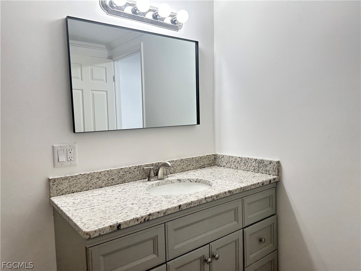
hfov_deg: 71.6
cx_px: 180
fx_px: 250
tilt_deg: -5.0
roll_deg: +1.7
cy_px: 136
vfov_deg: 56.8
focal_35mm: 24
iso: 125
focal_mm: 6.86
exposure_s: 1/60
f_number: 1.78
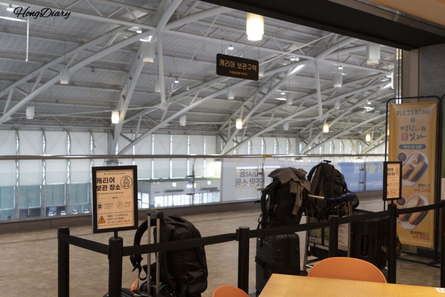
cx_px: 222
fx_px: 457
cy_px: 148
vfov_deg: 36.0
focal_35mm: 37
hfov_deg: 51.9
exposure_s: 1/160
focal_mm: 37
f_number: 5
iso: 3200
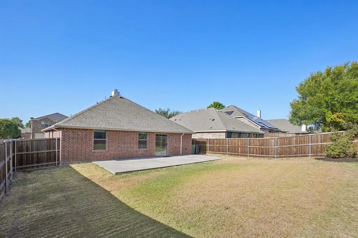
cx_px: 179
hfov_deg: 100.4
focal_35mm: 15
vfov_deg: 77.3
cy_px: 119
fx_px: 149
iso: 400
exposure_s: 1/1250
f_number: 8
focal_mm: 10
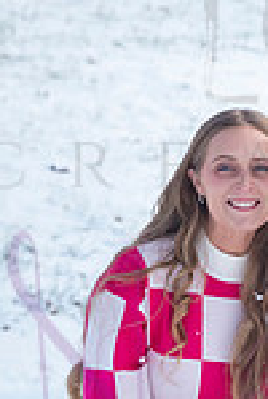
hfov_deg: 3.4
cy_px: 260
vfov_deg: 5.1
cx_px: 335
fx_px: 4524
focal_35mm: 407
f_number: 9
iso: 640
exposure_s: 1/800
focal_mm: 135
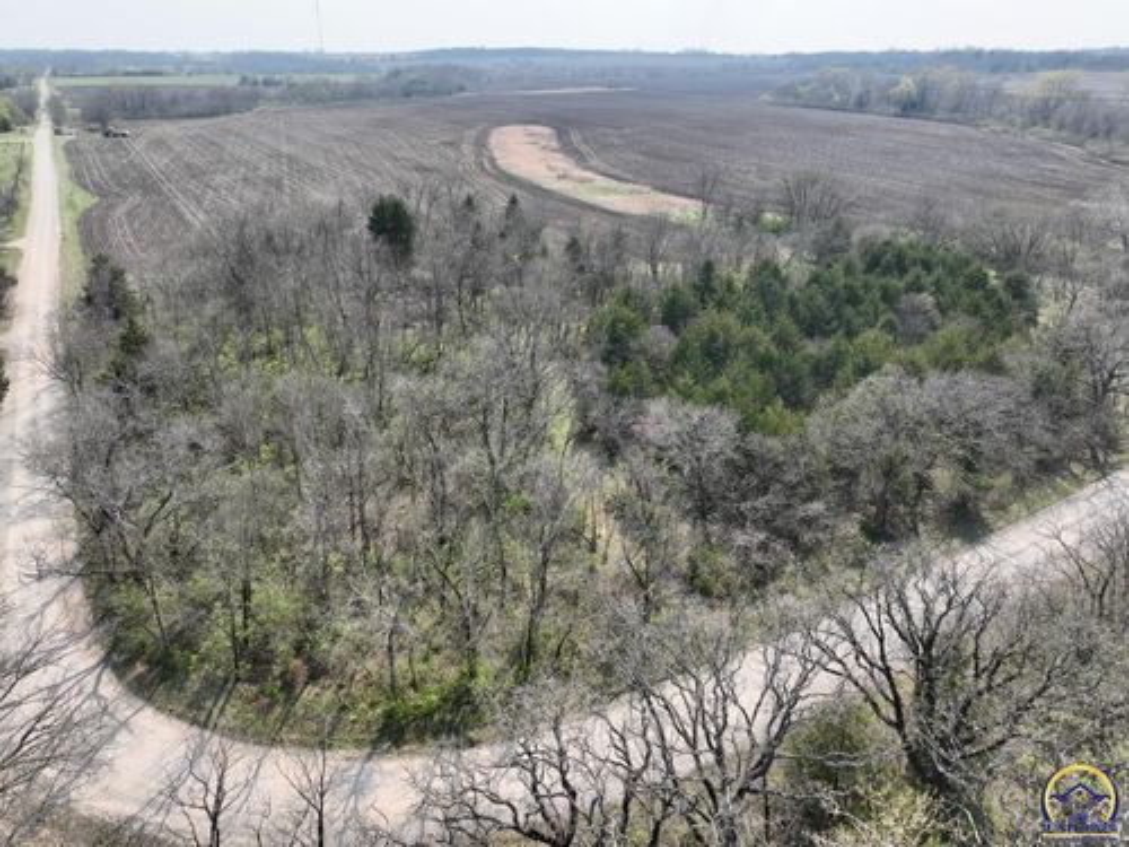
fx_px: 783
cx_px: 564
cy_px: 424
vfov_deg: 56.8
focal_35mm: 24
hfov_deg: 71.6
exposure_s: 1/2500
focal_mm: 12.29
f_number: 2.8
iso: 210
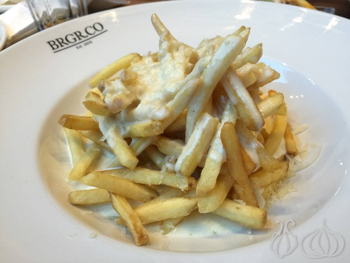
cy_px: 132
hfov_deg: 61.7
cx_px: 175
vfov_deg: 48.2
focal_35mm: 29
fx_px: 293
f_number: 2.2
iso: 40
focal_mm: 4.15
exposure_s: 1/30
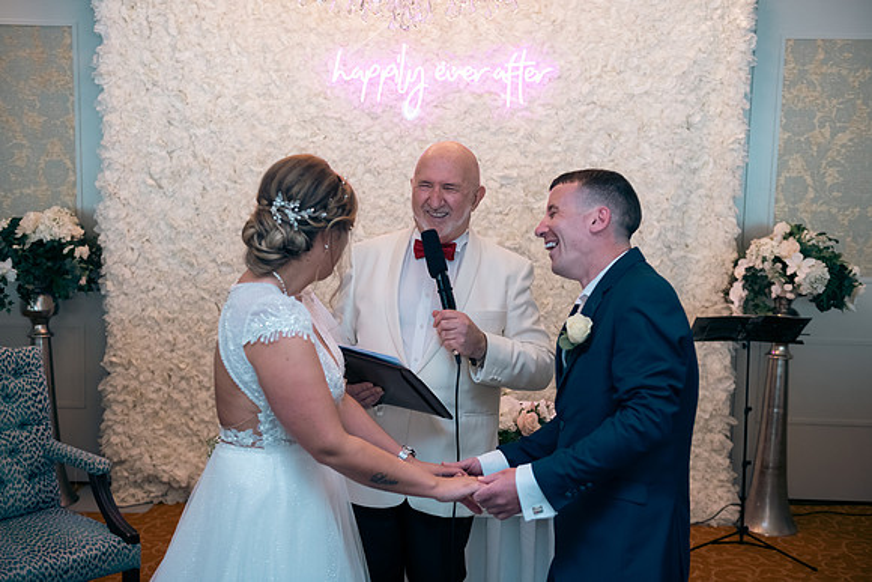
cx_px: 436
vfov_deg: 31.9
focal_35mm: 42
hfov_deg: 46.4
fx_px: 1018
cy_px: 291
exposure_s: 1/160
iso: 640
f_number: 3.5
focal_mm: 42
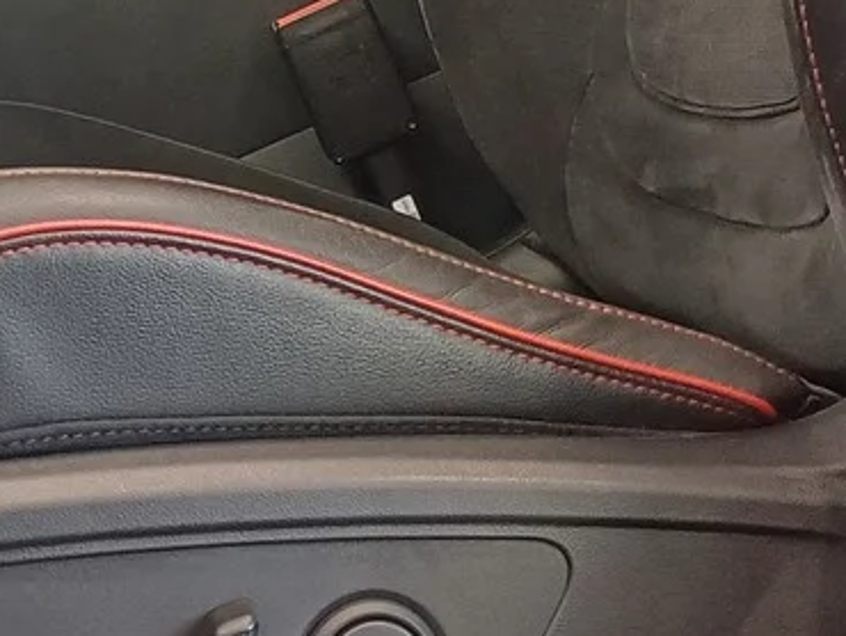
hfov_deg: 18.2
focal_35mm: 108
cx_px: 350
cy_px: -281
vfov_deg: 13.1
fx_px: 2641
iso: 320
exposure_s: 1/50
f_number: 1.8
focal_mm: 4.65
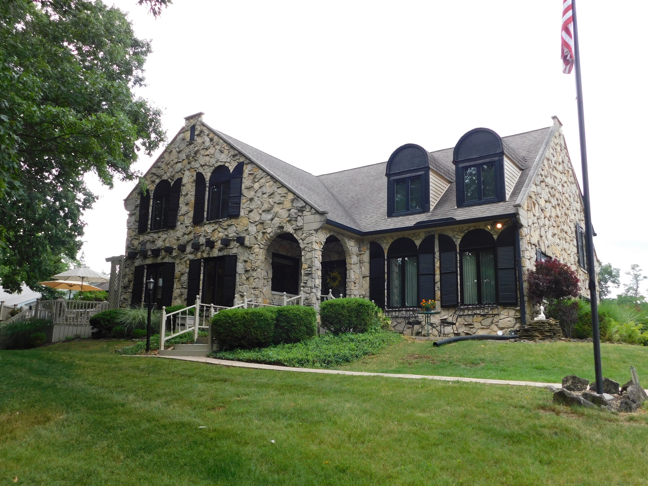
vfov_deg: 46.8
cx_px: 324
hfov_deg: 60.0
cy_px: 243
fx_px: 562
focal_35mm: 30
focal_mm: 5.3
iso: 125
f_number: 3.2
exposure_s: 1/400
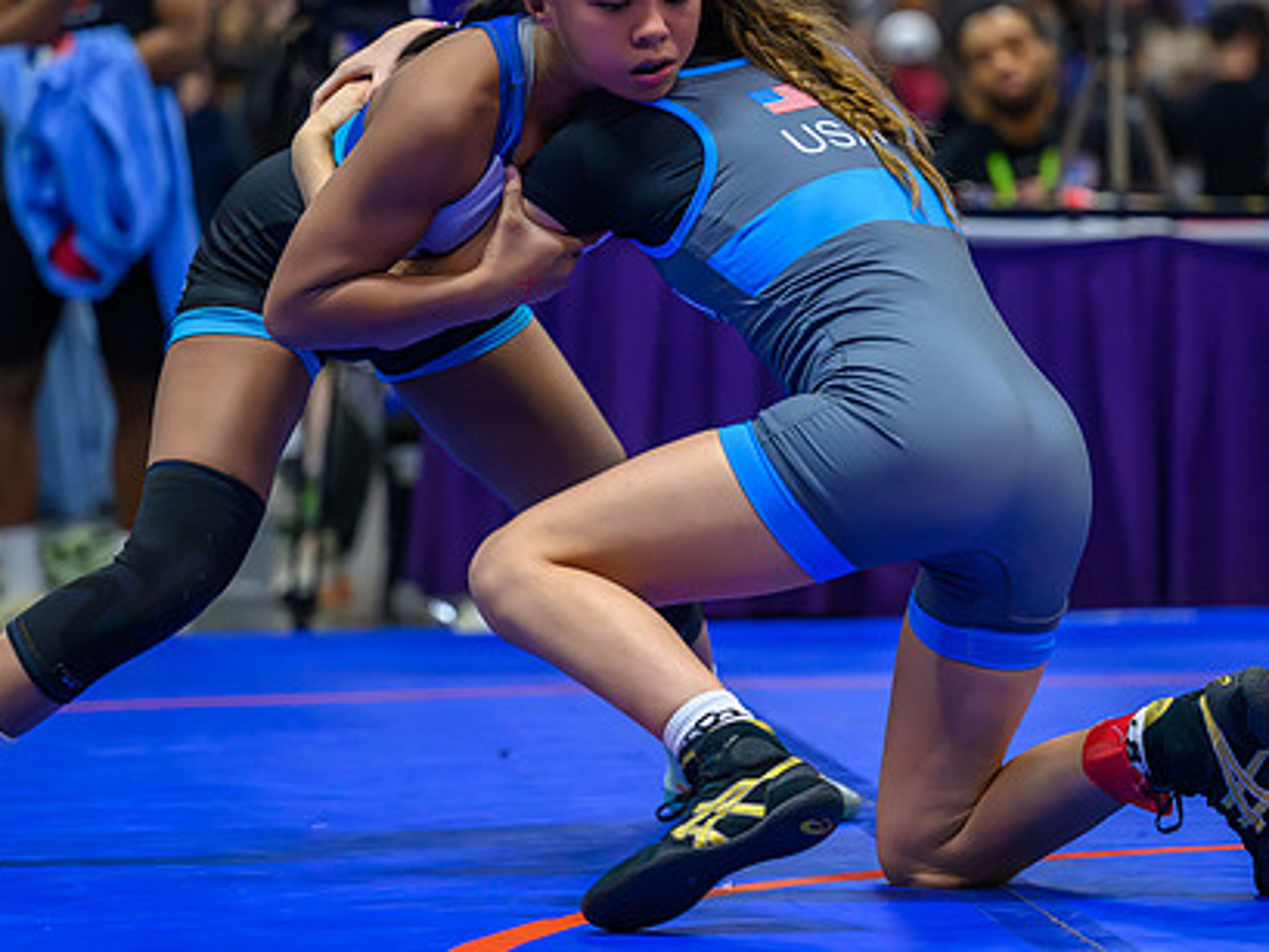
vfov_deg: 8.2
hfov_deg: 10.9
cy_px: 312
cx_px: 702
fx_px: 6637
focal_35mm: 181
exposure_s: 1/800
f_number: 2.8
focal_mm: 115
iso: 12800
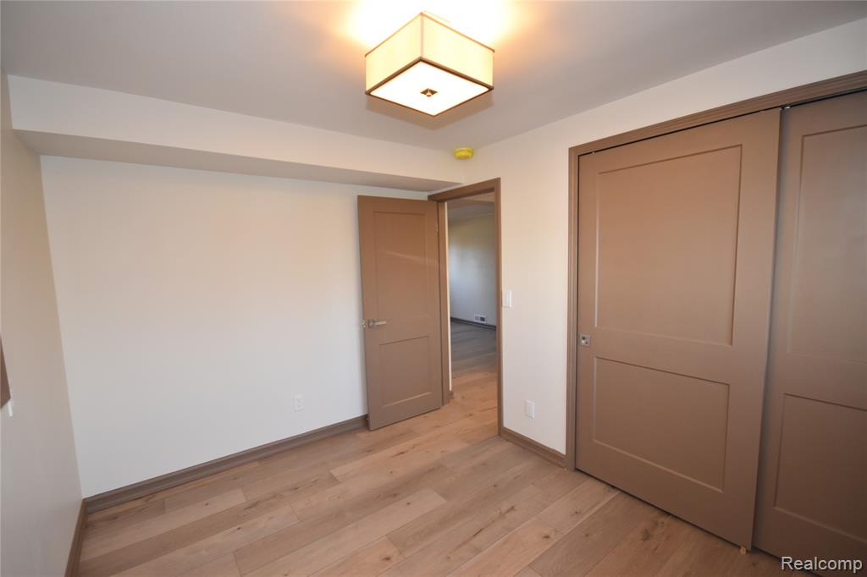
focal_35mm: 15
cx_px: 434
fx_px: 361
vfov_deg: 77.3
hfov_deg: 100.4
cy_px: 288
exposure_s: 1/100
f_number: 5
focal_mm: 10
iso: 800
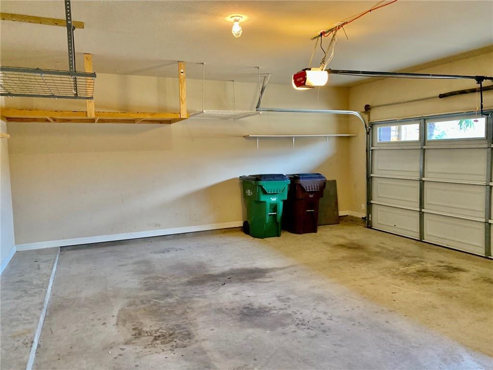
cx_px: 246
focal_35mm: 26
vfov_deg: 53.1
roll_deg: +0.6
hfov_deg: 67.3
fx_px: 370
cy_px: 185
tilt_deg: -2.1
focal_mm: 4.25
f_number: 1.8
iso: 320
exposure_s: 1/60
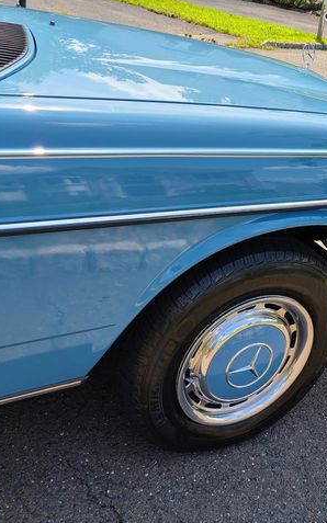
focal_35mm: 37
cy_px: 261
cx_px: 164
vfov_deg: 52.8
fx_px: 528
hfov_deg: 34.4
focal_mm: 5.4
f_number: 1.8
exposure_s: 1/600
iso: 40
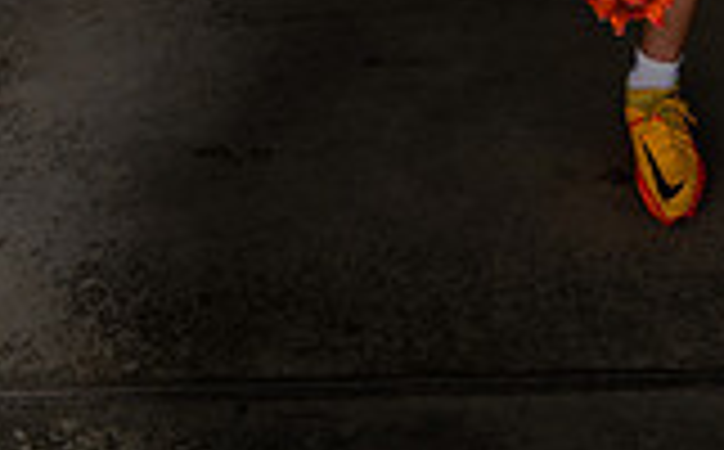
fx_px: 1576
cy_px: -536
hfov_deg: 25.4
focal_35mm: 80
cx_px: 598
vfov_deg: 13.2
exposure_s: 1/250
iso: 100
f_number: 7.1
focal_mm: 28
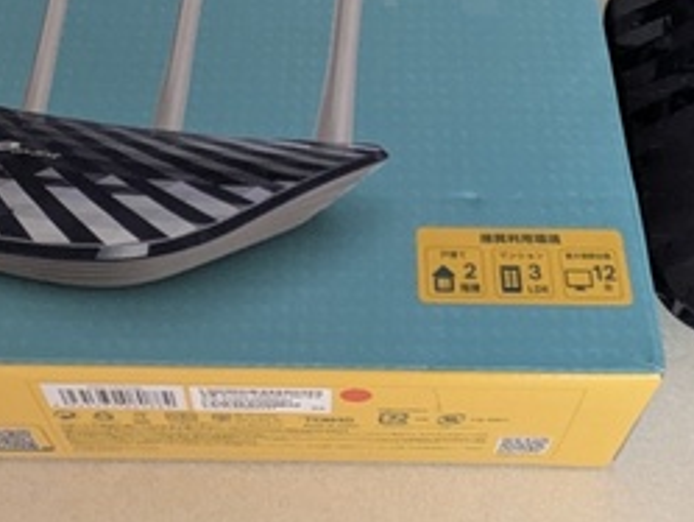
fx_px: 1083
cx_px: 362
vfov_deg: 26.0
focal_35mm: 54
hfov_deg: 35.5
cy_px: 36
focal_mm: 1.83
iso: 241
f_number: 2.2
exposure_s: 1/30
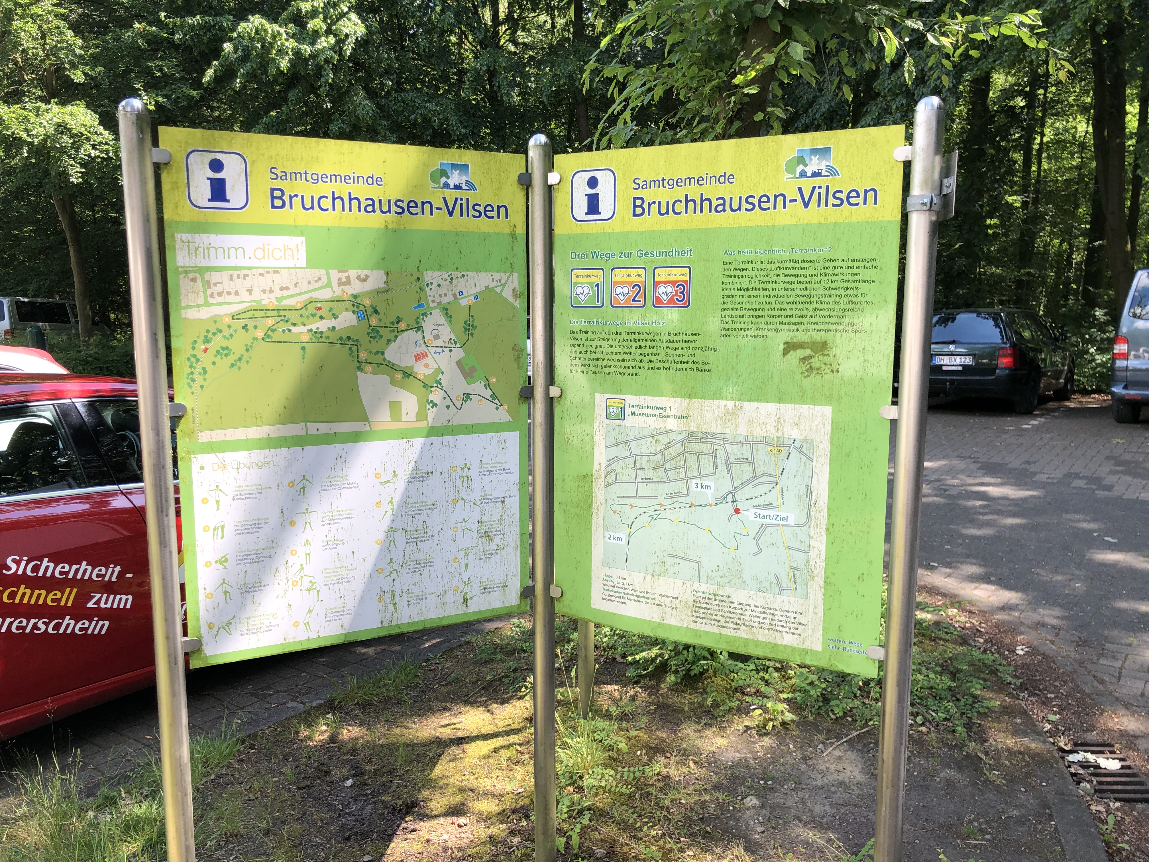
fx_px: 929
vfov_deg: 49.7
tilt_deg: -8.7
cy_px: 431
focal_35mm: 28
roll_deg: +0.2
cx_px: 574
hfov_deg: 63.4
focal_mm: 4
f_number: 1.8
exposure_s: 1/282
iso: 20
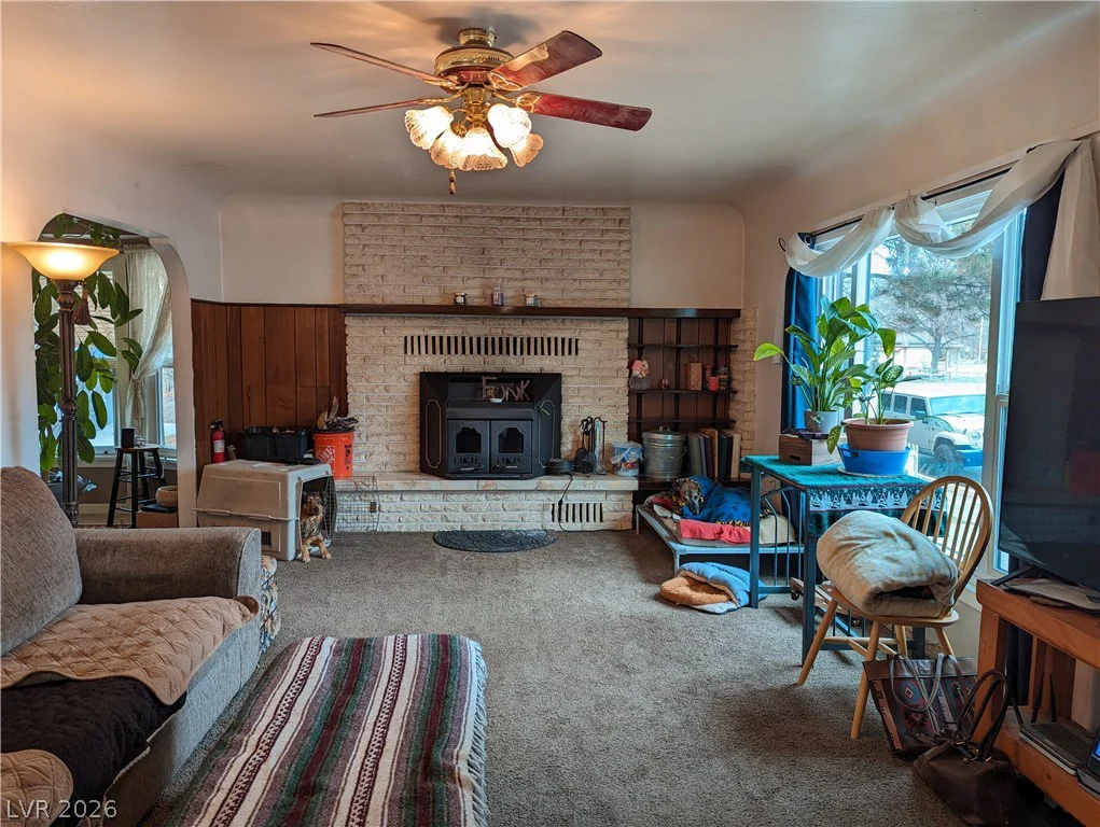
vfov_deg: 56.9
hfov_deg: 71.5
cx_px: 550
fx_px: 763
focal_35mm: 24
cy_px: 414
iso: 29
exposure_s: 1/40
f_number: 1.85
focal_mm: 6.81
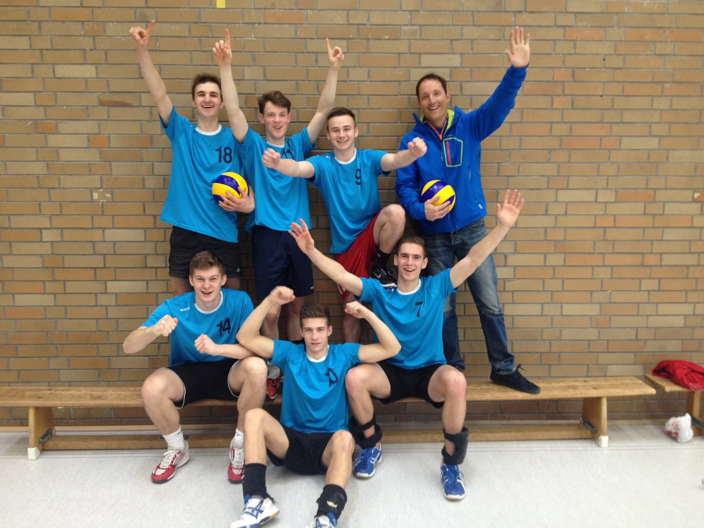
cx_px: 352
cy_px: 264
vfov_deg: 40.7
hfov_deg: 52.6
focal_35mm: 35
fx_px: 712
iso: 64
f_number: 2.4
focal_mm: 4.3
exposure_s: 1/20
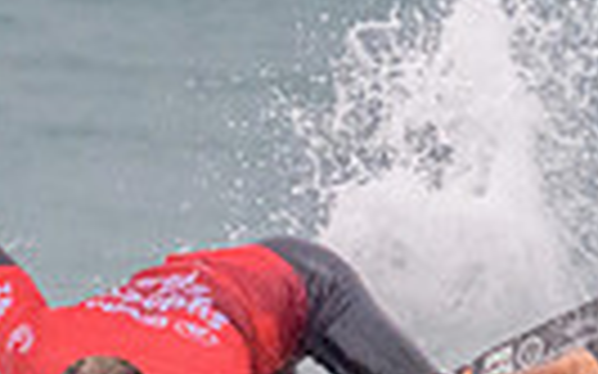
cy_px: 267
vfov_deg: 0.3
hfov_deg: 0.5
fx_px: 75409
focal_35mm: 4629
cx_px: 341
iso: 4000
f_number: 11
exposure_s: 1/2000
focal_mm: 800
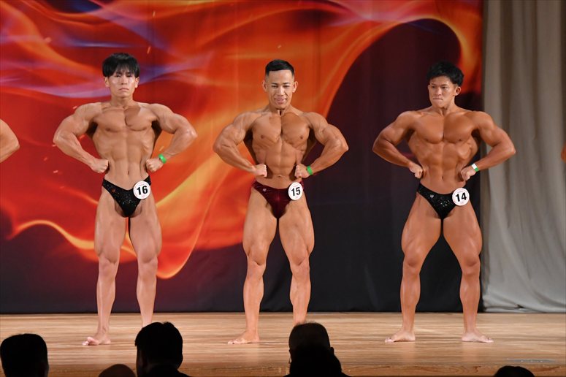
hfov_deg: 9.2
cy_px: 188
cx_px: 283
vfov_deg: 6.1
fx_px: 3536
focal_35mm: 225
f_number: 5.6
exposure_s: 1/400
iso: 4000
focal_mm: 150
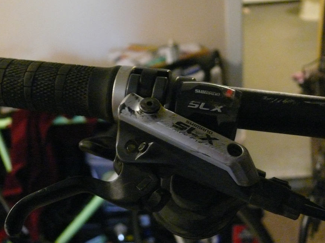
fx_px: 460
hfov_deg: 38.9
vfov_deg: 29.7
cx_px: 164
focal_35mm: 49
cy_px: 119
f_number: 2.8
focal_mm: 8.8
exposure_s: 1/10
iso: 800
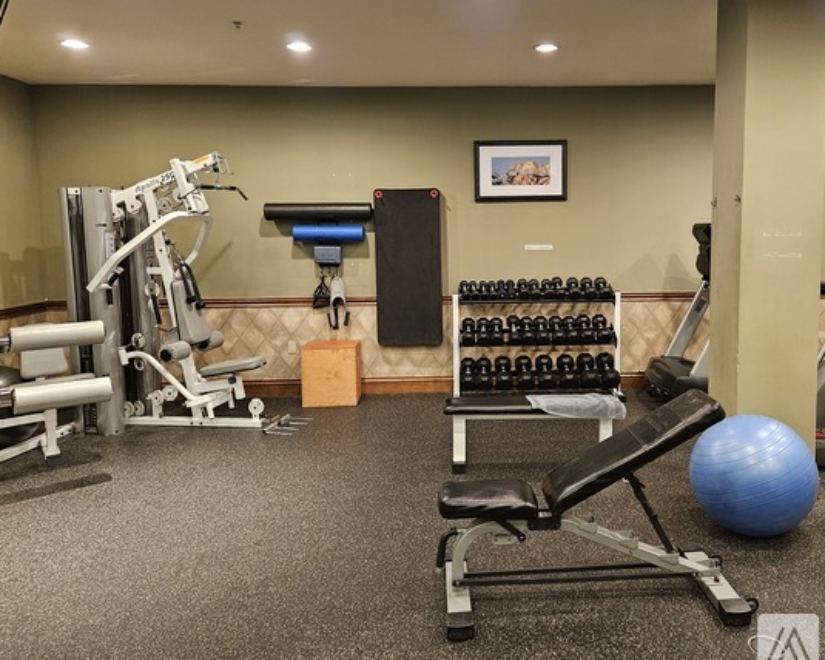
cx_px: 493
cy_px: 290
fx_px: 684
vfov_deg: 51.4
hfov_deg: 61.7
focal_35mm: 28
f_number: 1.8
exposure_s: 1/40
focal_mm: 5.4
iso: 640
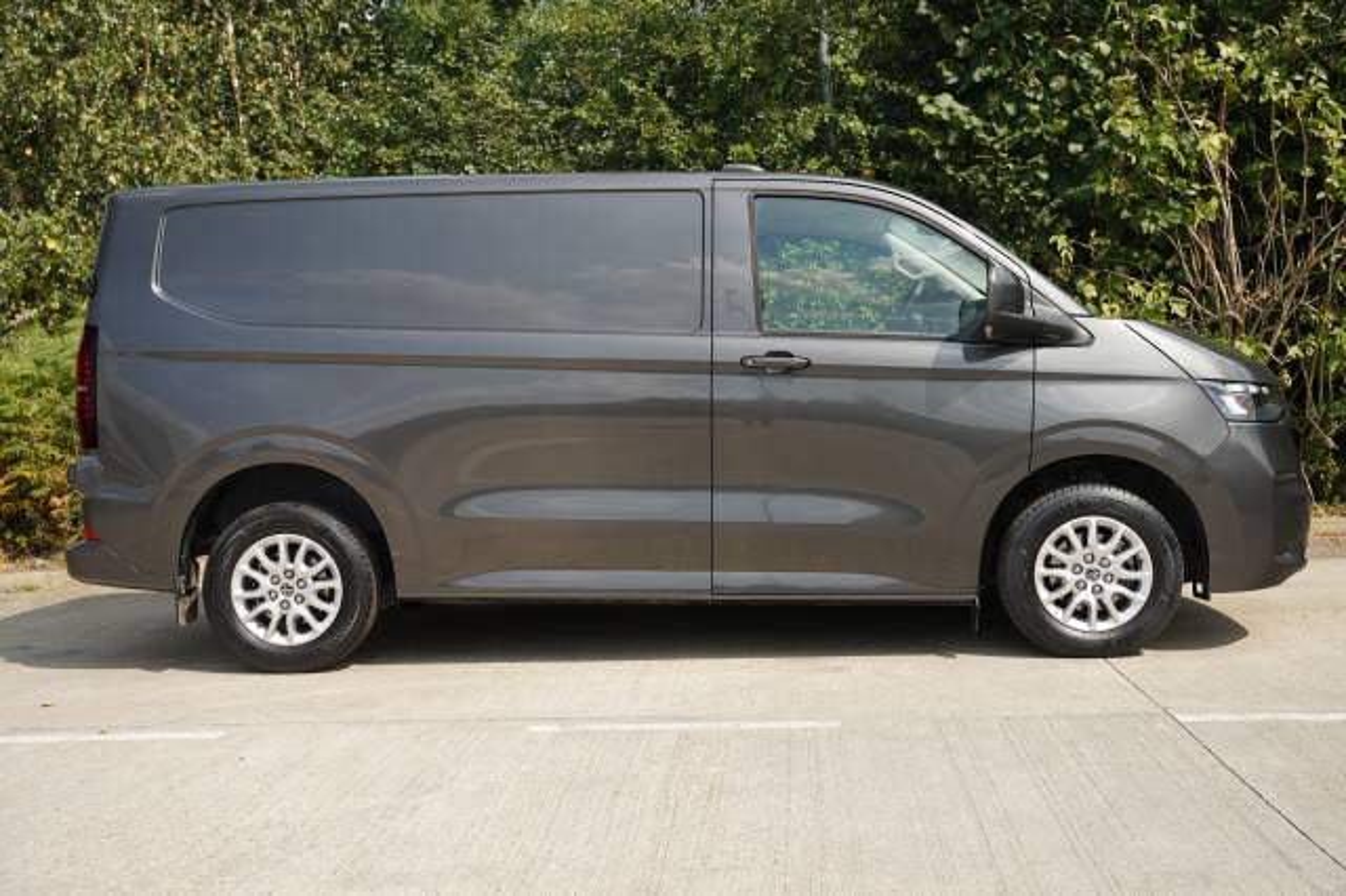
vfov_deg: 32.3
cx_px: 673
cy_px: 448
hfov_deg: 47.0
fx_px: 1547
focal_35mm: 41
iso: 100
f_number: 4.5
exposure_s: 1/200
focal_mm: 41.4
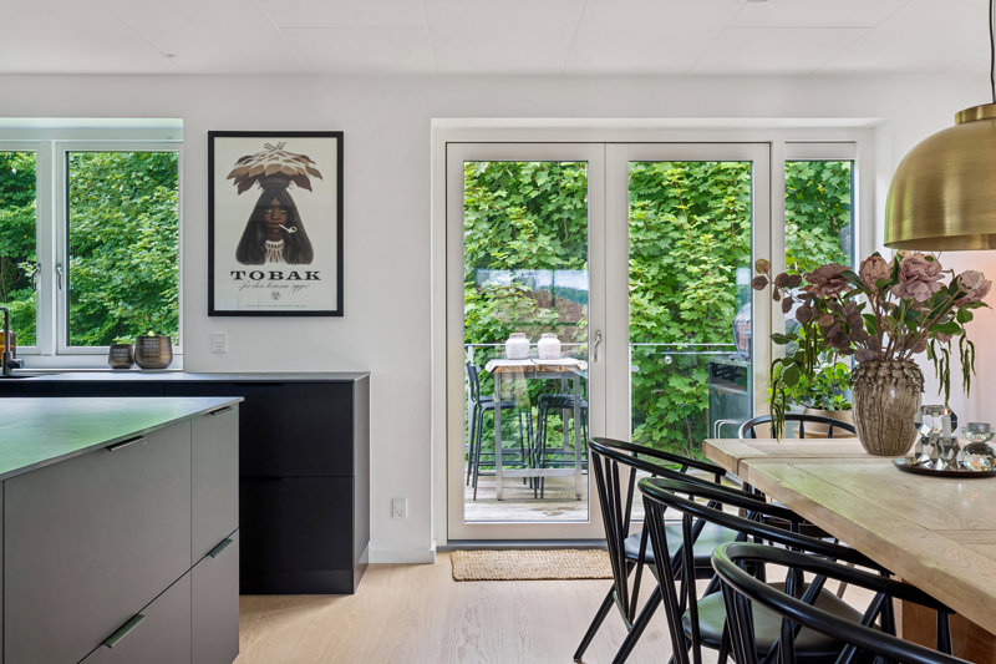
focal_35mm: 34
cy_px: 332
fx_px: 940
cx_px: 498
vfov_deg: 38.9
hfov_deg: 55.8
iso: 200
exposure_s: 1/13
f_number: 8
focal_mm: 34
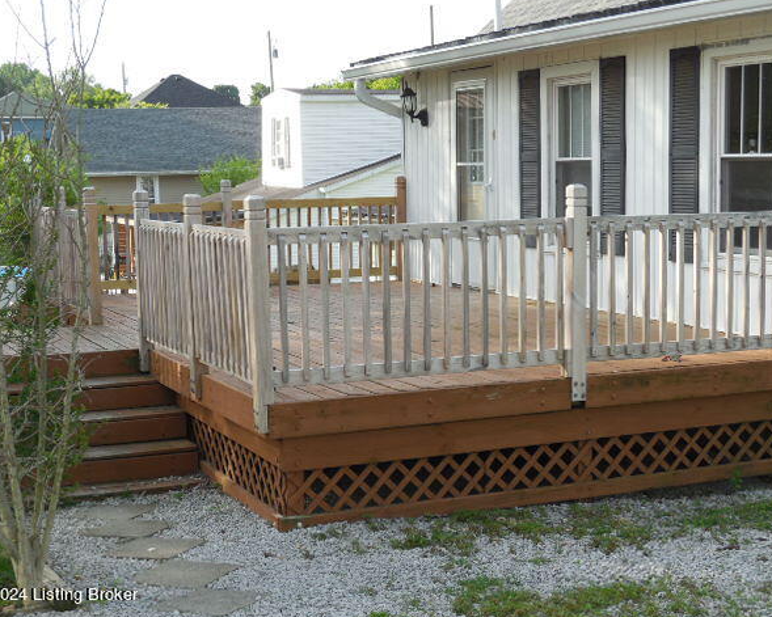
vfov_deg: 21.9
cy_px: 308
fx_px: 1599
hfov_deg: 27.1
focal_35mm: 70
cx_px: 389
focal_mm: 10.9
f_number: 4.2
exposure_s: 1/250
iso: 125
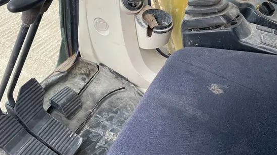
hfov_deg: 52.8
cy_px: 15
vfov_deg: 29.9
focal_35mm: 38
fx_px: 279
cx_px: 138
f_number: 1.6
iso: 32
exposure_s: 1/540
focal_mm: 4.2
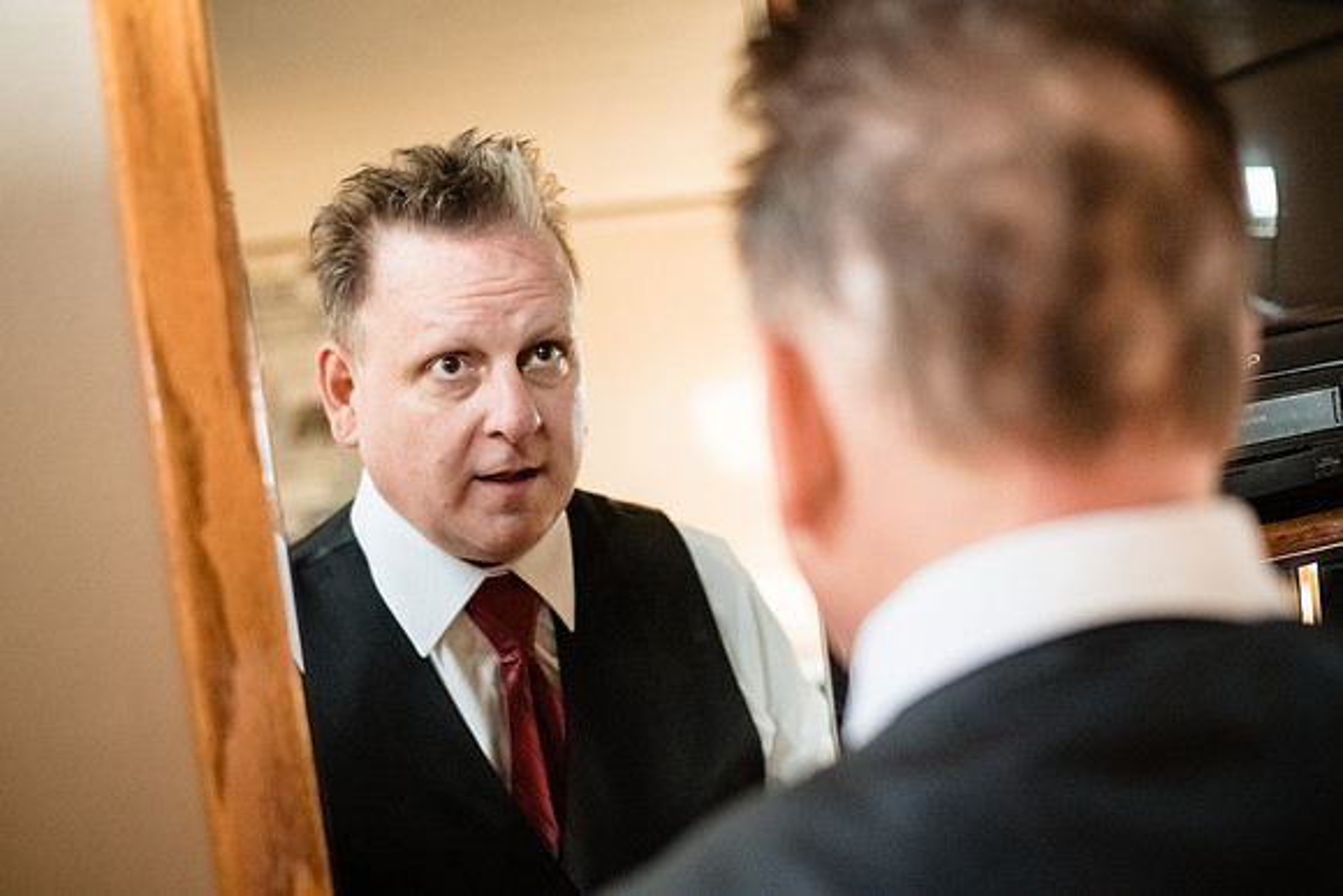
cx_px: 672
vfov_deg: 27.0
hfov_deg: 39.6
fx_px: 1866
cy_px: 448
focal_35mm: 50
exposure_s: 1/200
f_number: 2.8
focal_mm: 50
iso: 5000
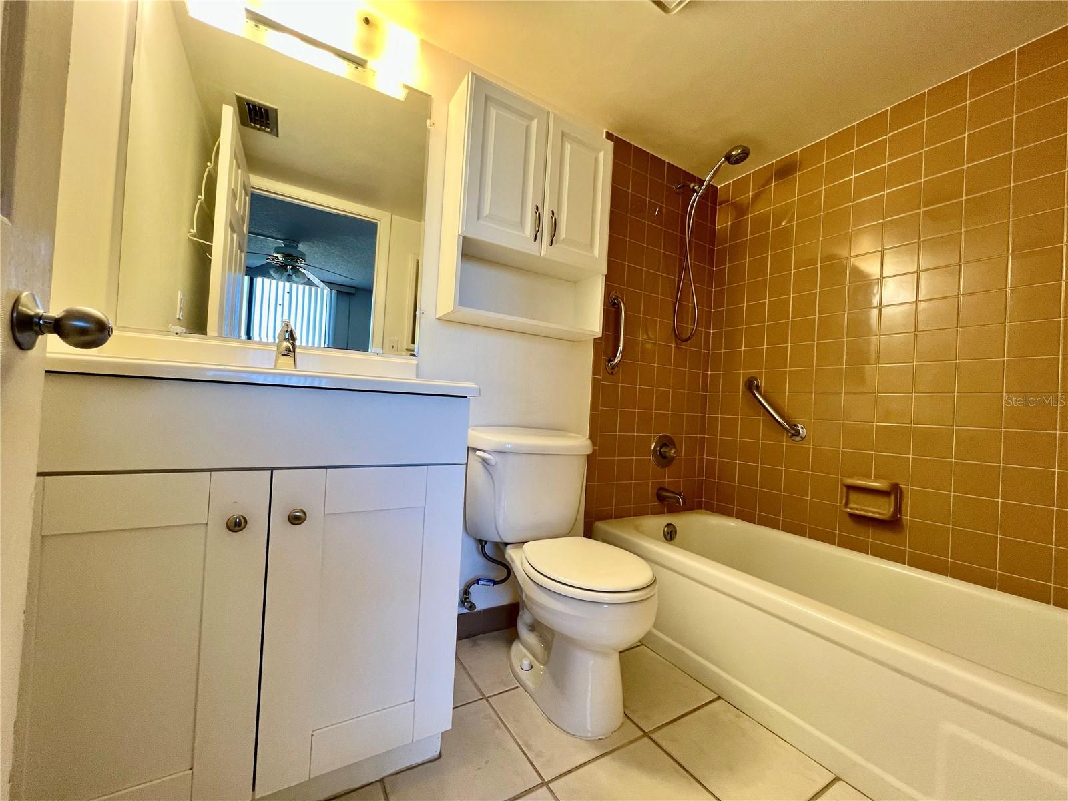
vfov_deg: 89.9
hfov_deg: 106.2
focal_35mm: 13
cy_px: 400
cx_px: 534
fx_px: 401
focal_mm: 1.57
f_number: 1.8
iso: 125
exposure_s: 1/120
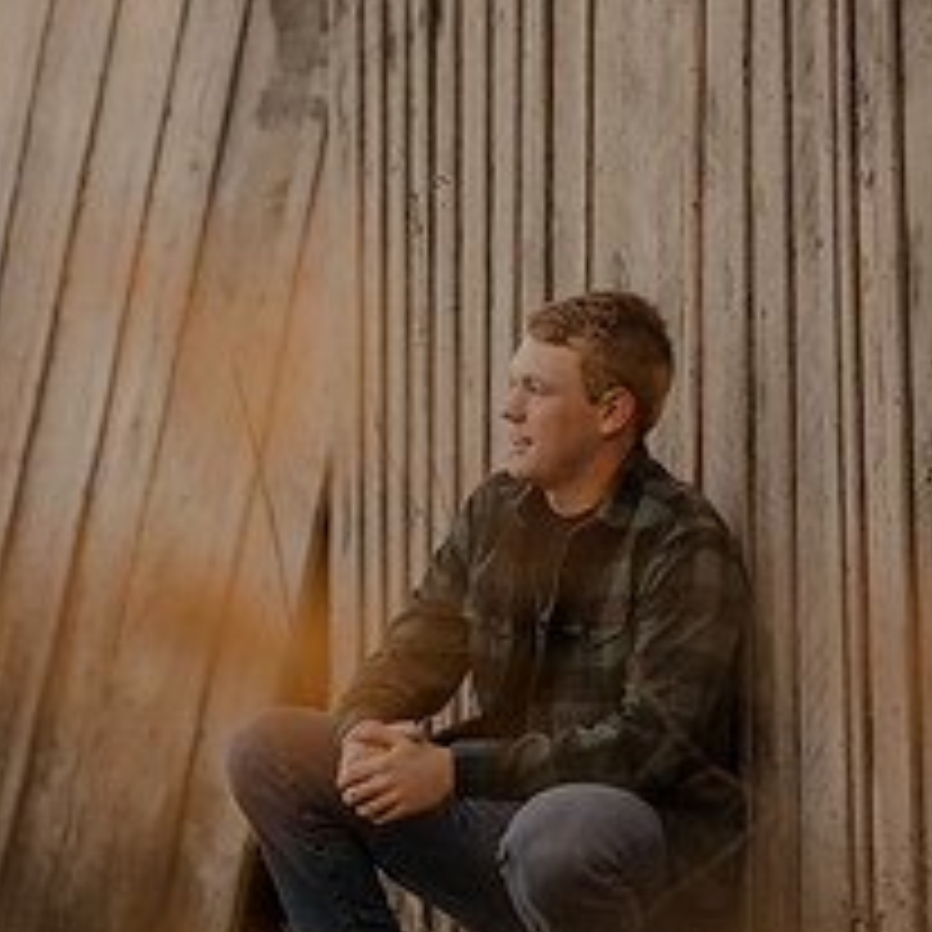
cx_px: 464
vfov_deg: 7.4
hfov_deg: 7.4
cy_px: 248
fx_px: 7158
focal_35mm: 235
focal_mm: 85
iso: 250
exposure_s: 1/1000
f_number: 1.4
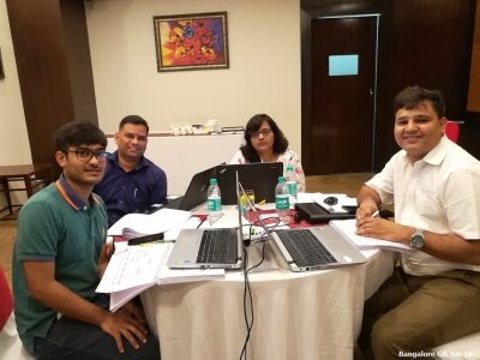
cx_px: 240
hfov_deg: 67.3
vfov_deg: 53.1
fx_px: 361
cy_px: 180
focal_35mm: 26
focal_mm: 3.83
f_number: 2.2
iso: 400
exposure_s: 1/25
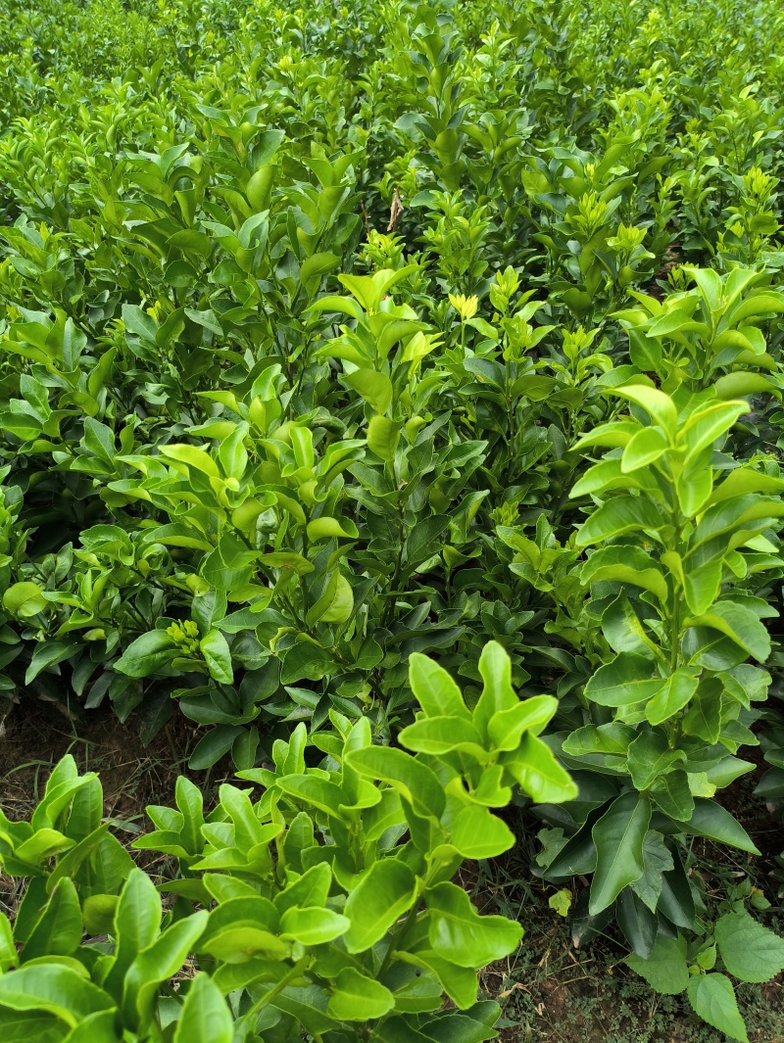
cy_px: 522
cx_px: 392
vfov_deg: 73.9
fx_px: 694
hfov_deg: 58.9
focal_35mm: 23
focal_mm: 4.69
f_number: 1.79
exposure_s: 1/163
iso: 50
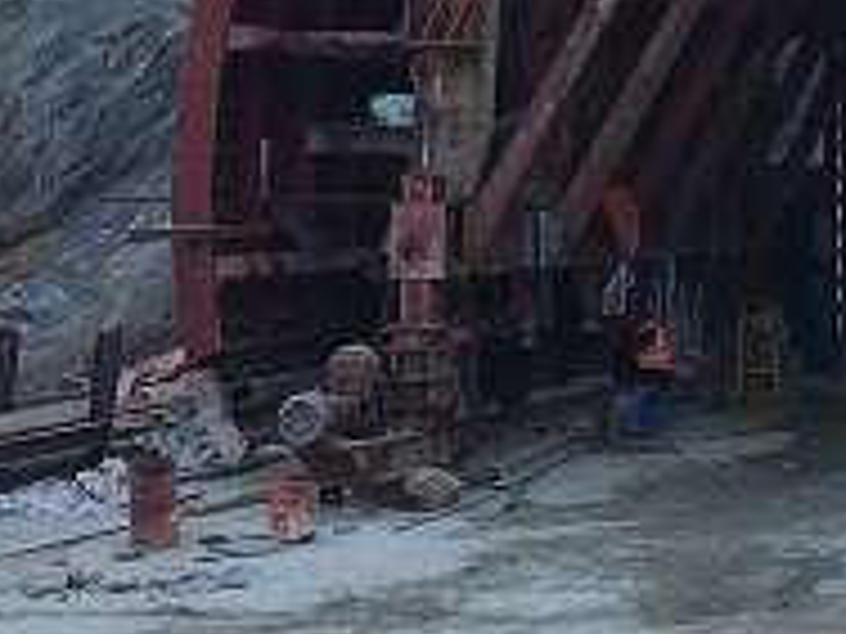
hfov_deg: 17.8
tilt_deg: +15.5
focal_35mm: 108
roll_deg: -0.8
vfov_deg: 12.9
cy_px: -335
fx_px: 2639
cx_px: 810
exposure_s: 1/353
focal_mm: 4.15
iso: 25
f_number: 2.2
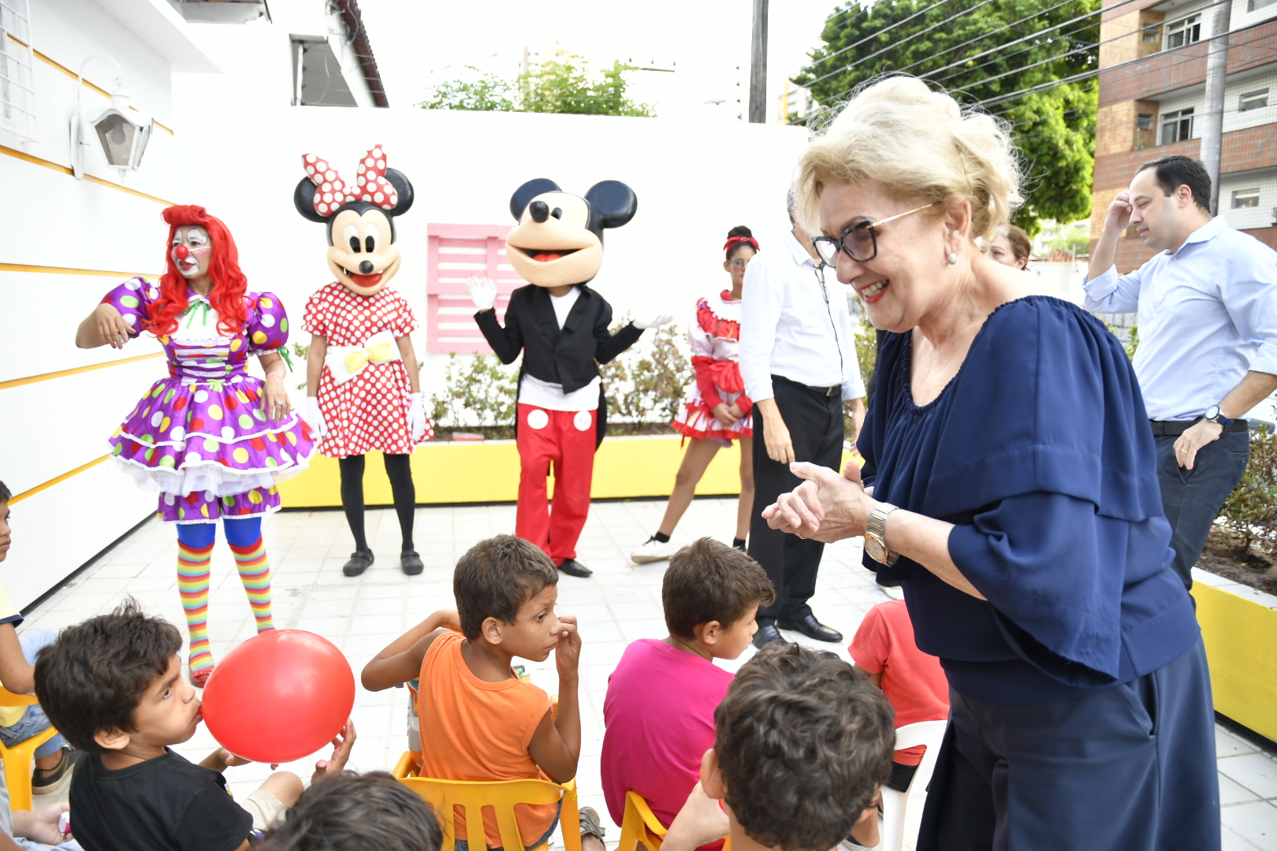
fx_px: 851
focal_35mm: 24
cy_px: 426
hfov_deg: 73.7
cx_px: 638
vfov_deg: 53.1
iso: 500
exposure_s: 1/250
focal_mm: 16
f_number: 2.8
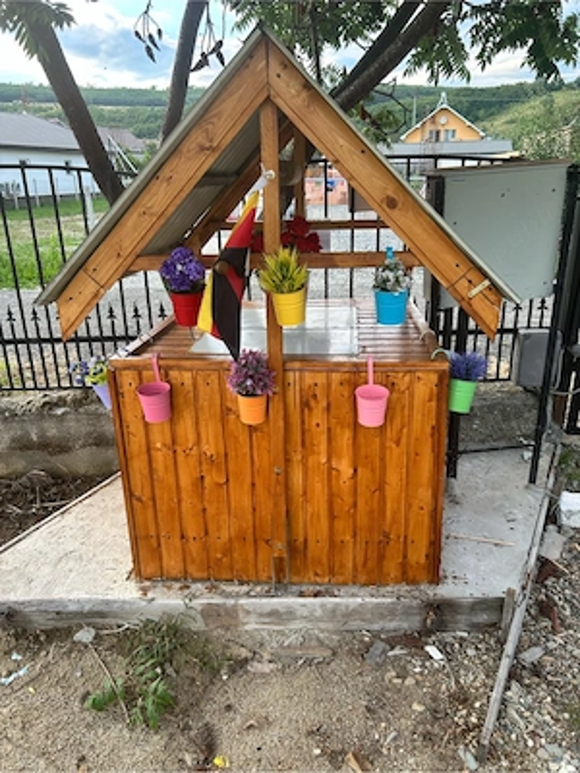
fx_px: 581
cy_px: 386
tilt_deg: -19.5
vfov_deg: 67.3
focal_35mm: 26
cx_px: 290
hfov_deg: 53.1
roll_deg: +0.2
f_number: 1.5
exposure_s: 1/280
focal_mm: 5.7
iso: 50
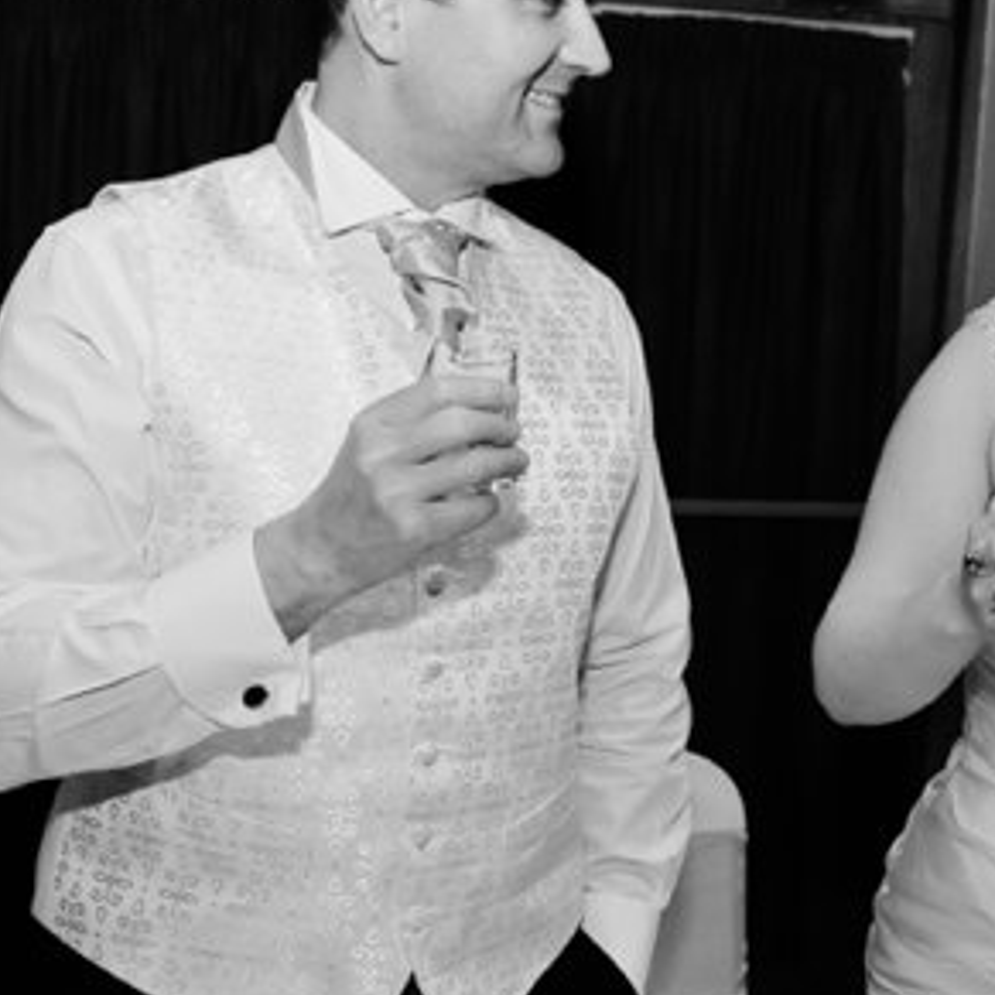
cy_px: 504
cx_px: 602
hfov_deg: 30.5
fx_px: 1821
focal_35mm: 56
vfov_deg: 30.6
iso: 2000
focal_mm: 24
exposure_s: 1/160
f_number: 4
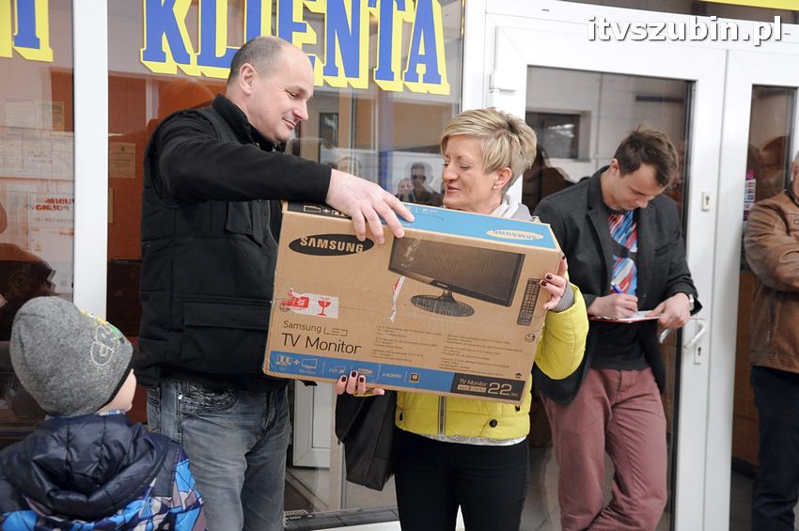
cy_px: 266
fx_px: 998
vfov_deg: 29.8
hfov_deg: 43.6
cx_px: 400
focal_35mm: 45
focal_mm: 30
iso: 1600
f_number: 5
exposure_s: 1/100
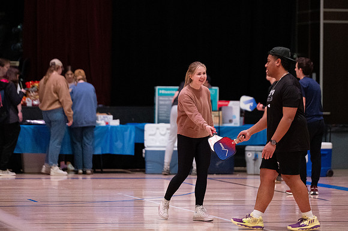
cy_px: 98
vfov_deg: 5.9
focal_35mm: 231
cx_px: 201
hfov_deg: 8.9
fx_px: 2231
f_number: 2.8
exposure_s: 1/800
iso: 10000
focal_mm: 200
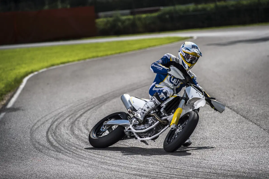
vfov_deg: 6.9
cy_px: 90
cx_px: 134
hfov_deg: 10.3
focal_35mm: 200
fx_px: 1494
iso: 160
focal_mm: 200
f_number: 5
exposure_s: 1/800
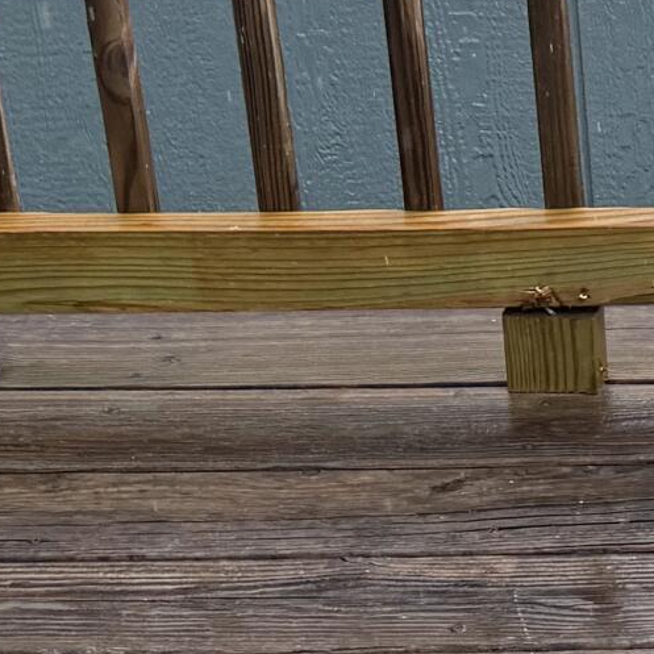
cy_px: -95
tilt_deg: -23.3
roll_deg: -1.3
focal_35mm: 128
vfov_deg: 13.3
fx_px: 2736
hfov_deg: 12.2
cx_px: 1282
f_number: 1.78
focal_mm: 6.76
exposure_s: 1/1018
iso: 80
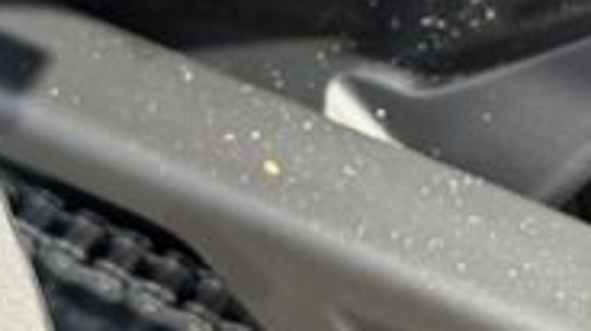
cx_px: 443
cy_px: -19
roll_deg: -4.0
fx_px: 1424
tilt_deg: -40.8
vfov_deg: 13.0
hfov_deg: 23.2
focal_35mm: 91
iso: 100
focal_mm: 6.76
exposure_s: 1/805
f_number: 1.78
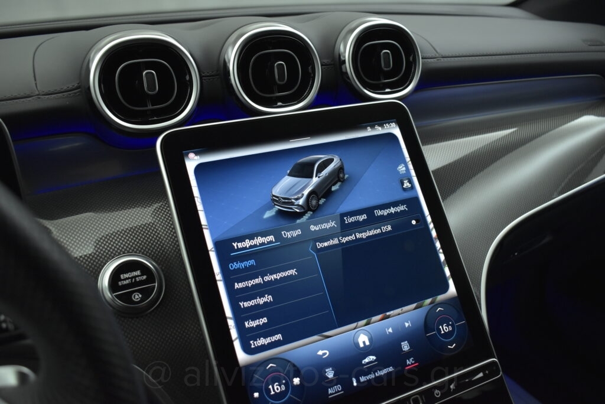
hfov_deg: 57.2
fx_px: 555
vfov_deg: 40.0
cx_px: 302
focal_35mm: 33
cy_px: 202
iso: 1600
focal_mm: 22
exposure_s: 1/100
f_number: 3.8
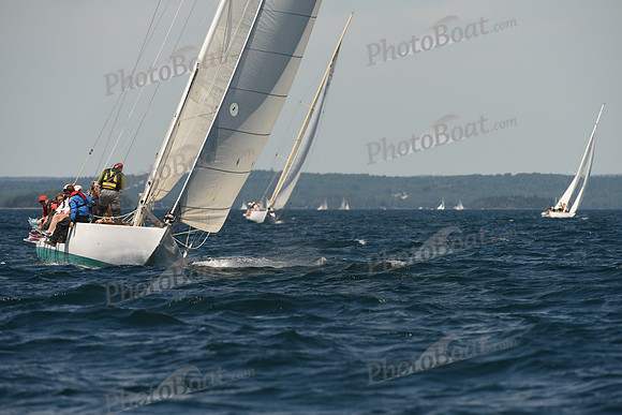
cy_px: 208
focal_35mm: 380
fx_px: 6567
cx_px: 311
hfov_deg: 5.4
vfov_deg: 3.6
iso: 250
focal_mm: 380
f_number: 7.1
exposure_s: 1/1000
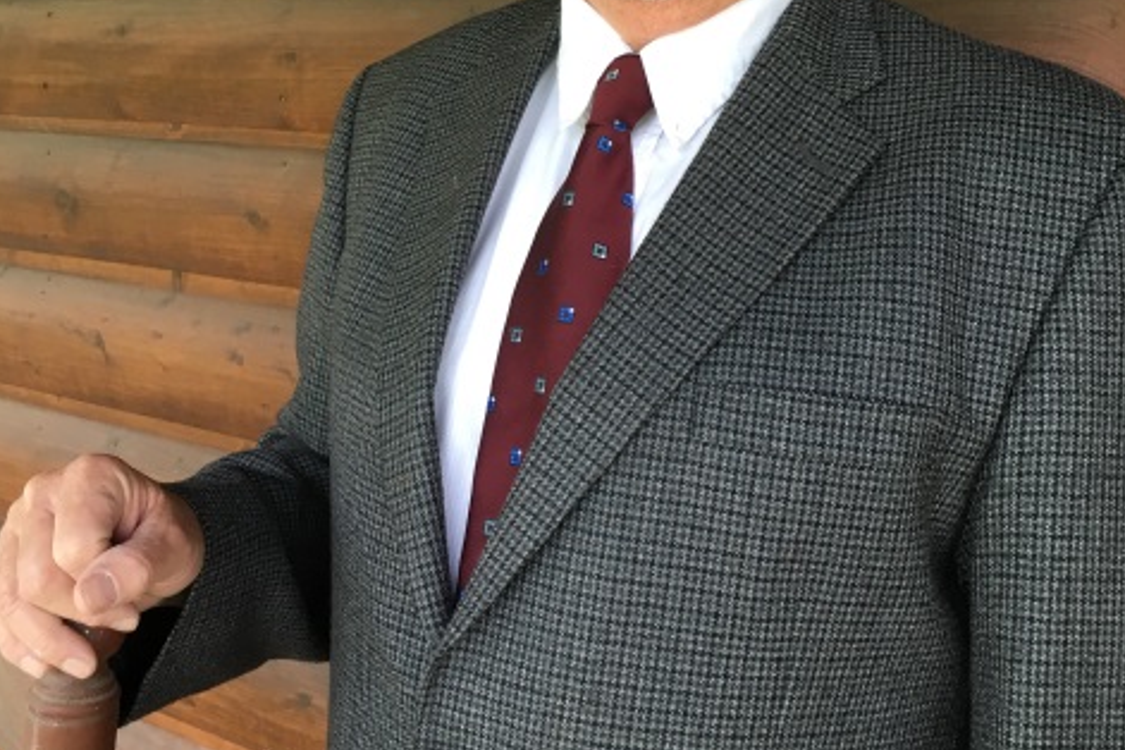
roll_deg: -1.3
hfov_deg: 47.4
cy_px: 155
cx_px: 564
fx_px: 1281
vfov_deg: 31.8
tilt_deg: -1.3
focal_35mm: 41
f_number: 2.2
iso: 32
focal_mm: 4.15
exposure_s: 1/30
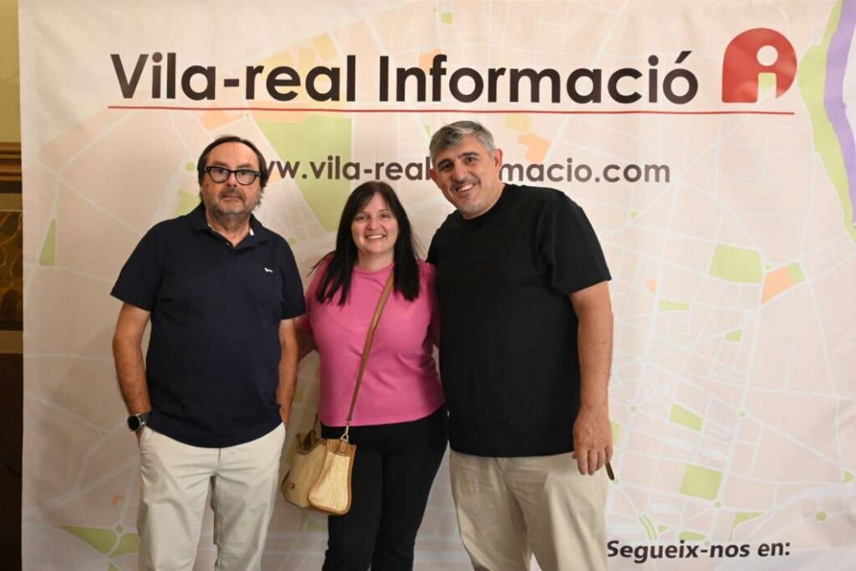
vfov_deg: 40.0
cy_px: 286
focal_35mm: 33
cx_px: 428
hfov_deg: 57.2
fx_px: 785
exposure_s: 1/323
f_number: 4
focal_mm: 33
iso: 6400
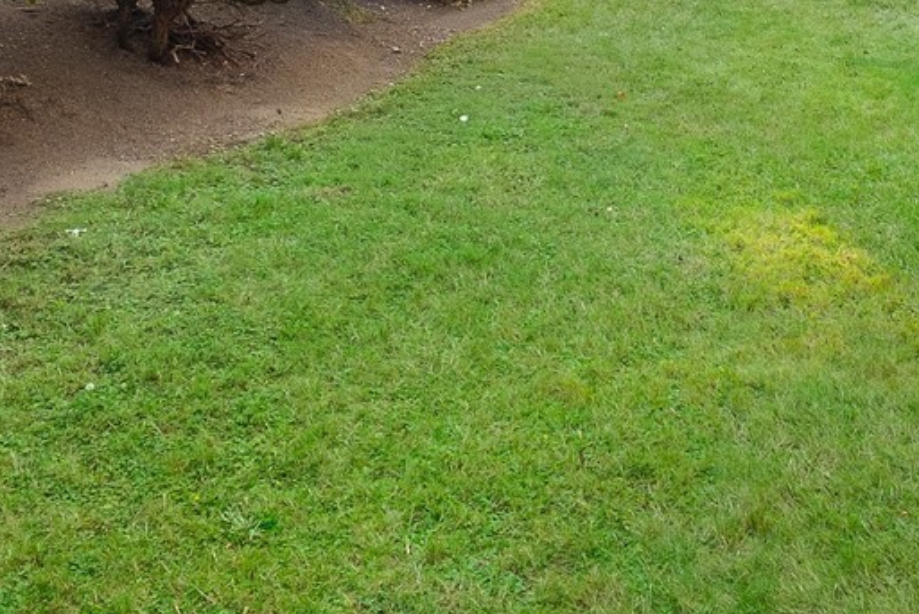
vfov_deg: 22.7
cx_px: 541
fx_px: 1354
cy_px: -190
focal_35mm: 53
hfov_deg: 37.4
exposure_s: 1/60
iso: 400
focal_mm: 16
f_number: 7.1
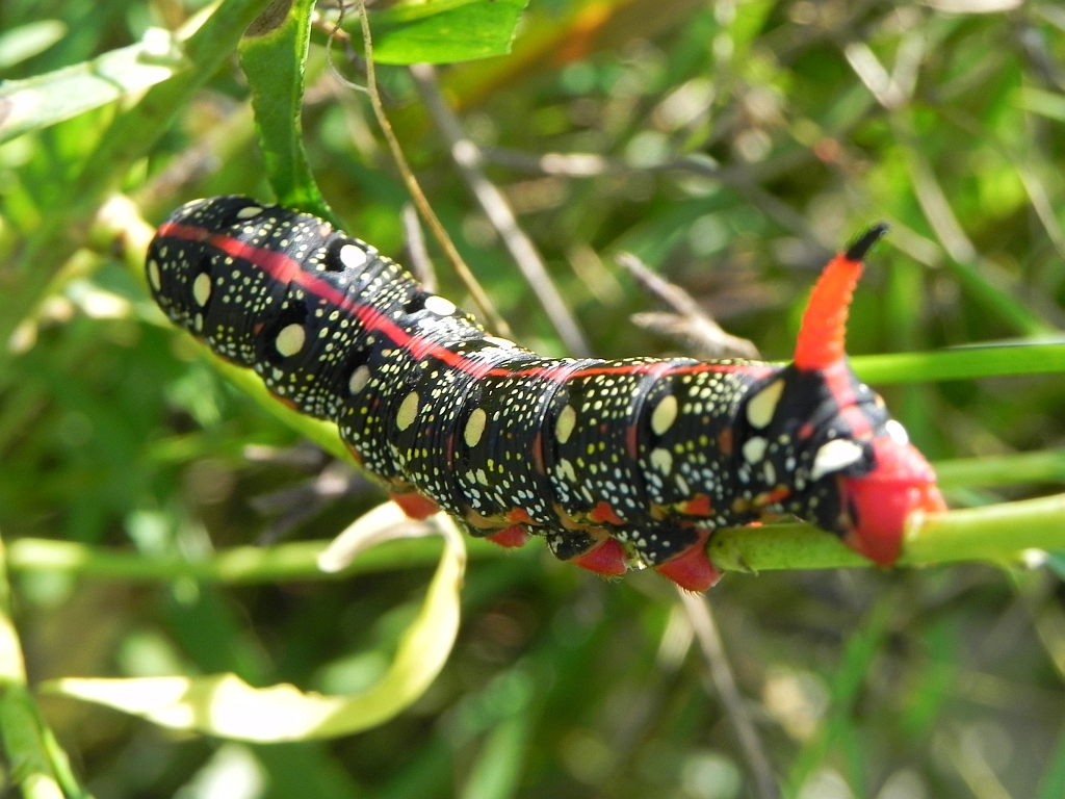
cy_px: 400
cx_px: 532
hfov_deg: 18.7
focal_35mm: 105
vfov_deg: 14.1
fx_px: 3230
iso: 160
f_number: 5
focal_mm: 18.8
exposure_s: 1/192
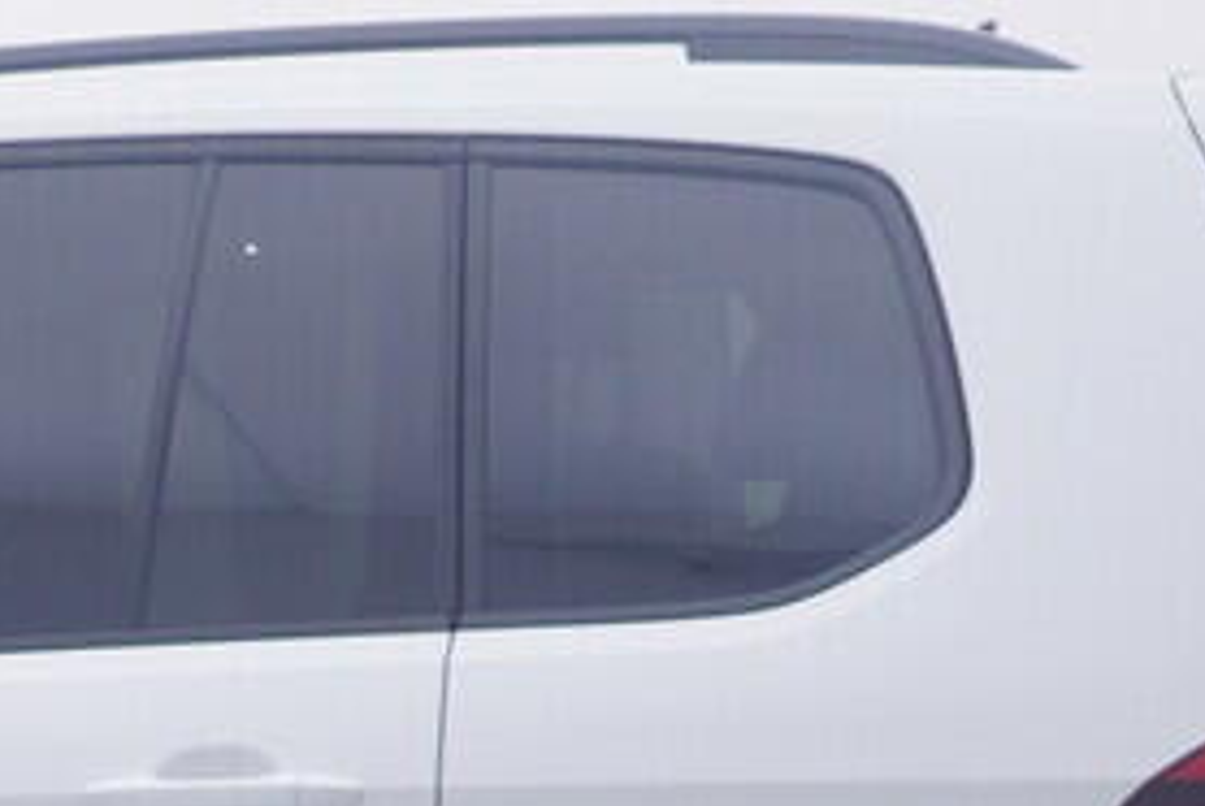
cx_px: -433
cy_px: 1629
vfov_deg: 10.7
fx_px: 3907
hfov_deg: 16.4
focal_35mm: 117
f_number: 5
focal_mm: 15
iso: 200
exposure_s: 1/80
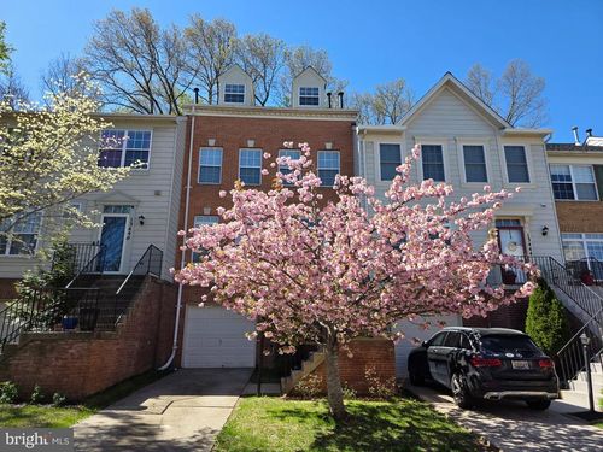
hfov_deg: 73.9
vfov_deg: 58.9
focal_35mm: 23
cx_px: 302
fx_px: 401
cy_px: 226
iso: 80
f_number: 1.7
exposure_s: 1/2874
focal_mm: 6.3
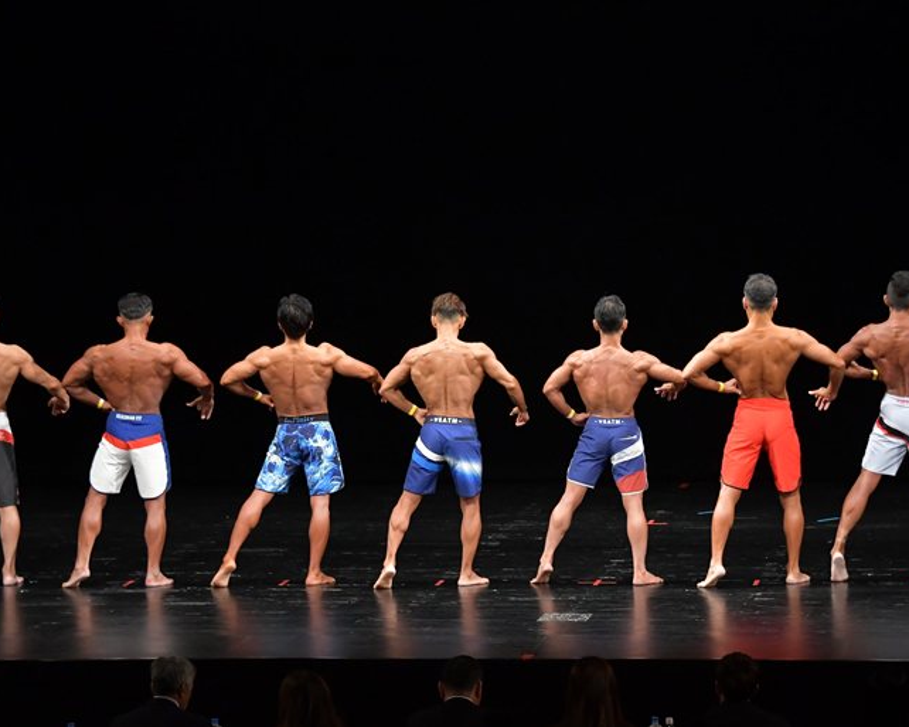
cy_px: 364
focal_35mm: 153
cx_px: 496
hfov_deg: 12.6
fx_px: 4114
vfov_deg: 10.1
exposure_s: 1/400
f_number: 5.6
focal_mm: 90
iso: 3200
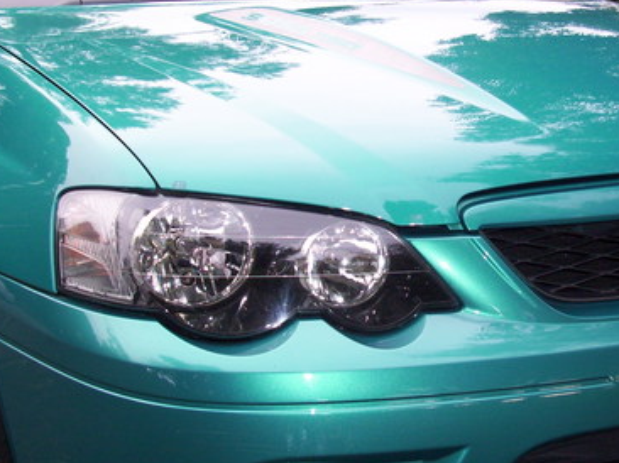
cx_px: 409
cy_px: 201
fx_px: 1251
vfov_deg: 21.0
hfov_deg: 27.6
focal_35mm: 70
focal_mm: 5.7
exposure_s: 1/80
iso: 80
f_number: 2.9
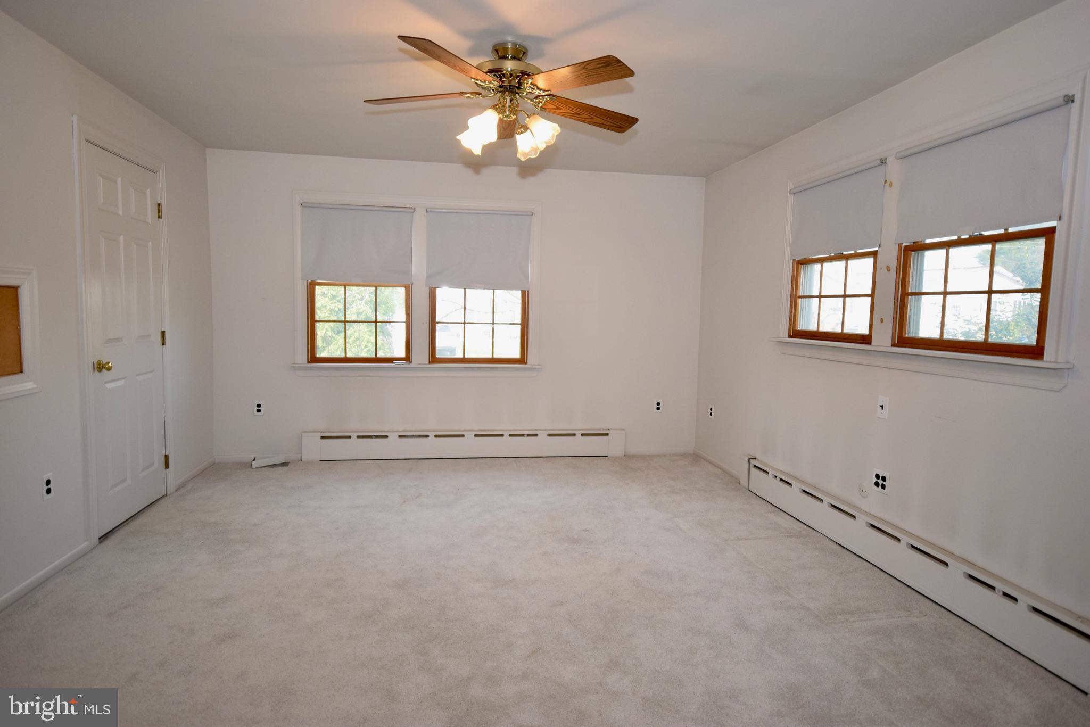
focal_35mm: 21
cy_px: 364
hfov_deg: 81.2
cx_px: 545
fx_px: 636
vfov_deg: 59.5
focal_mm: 14
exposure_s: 1/125
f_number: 5.6
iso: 800
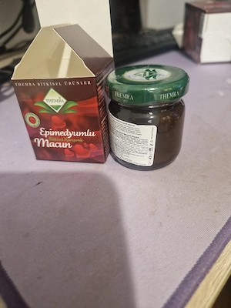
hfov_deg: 58.9
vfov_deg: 73.9
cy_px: 154
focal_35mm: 23
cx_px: 116
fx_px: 205
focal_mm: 5.54
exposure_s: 1/30
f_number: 1.8
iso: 500
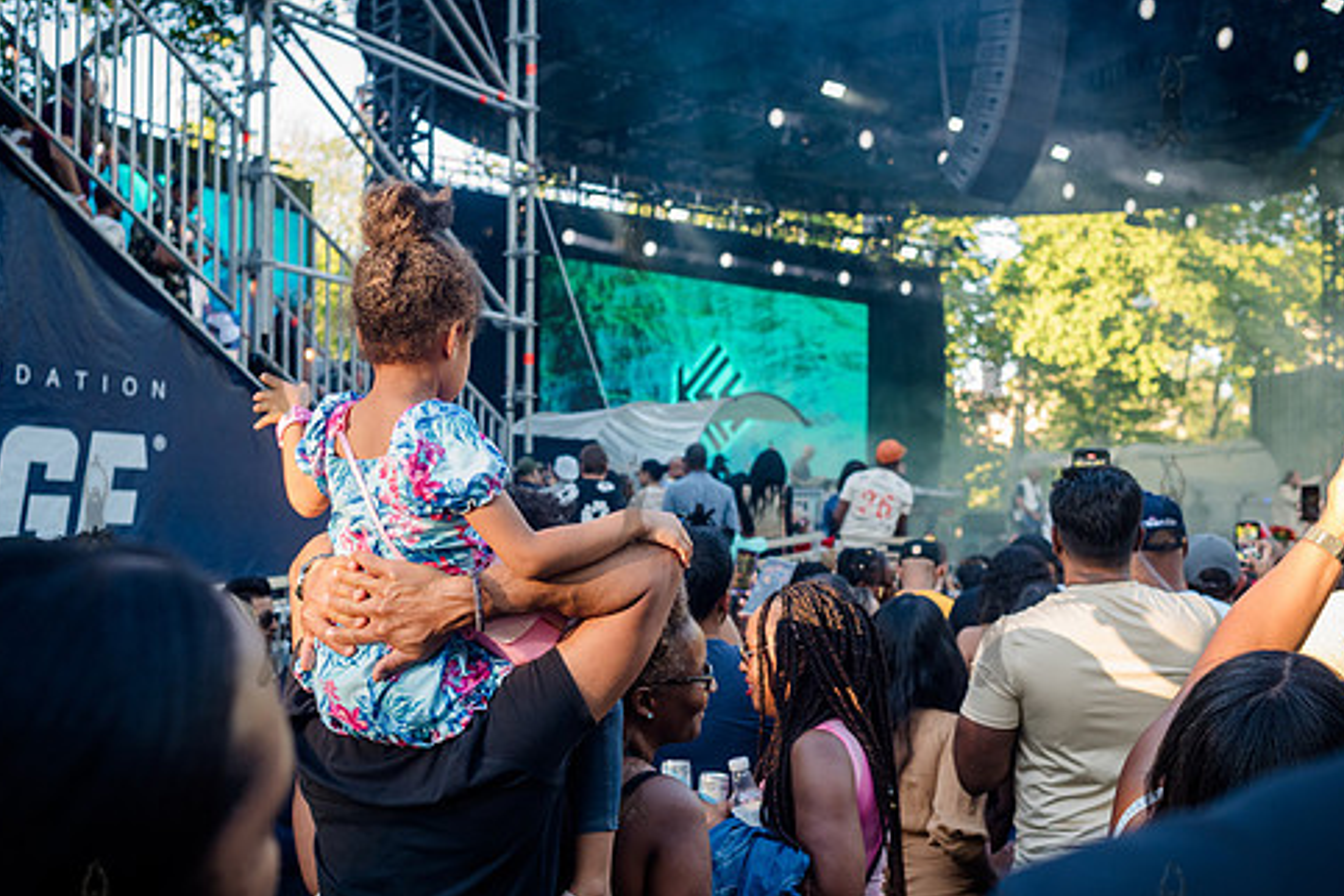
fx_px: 1568
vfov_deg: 31.9
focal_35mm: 42
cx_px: 632
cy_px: 502
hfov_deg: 46.4
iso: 1000
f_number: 4
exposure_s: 1/320
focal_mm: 35
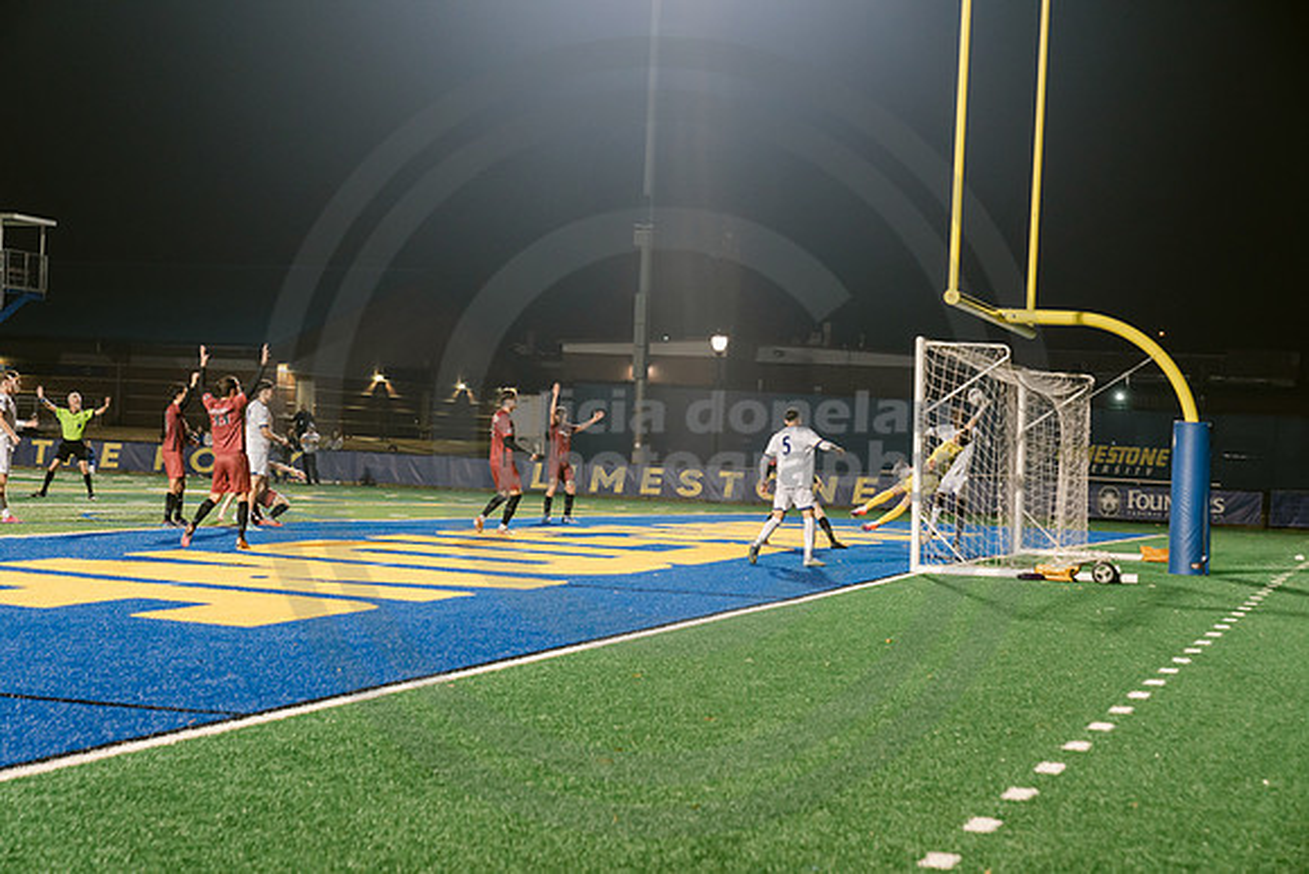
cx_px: 654
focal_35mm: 70
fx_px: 2546
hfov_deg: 28.8
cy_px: 437
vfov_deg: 19.5
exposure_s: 1/200
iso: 2500
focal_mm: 70
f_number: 4.5
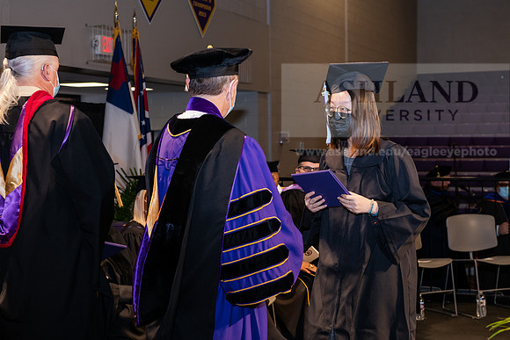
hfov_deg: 30.5
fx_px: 935
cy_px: 170
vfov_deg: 20.6
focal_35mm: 66
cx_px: 255
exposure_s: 1/200
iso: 1600
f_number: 6.3
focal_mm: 66
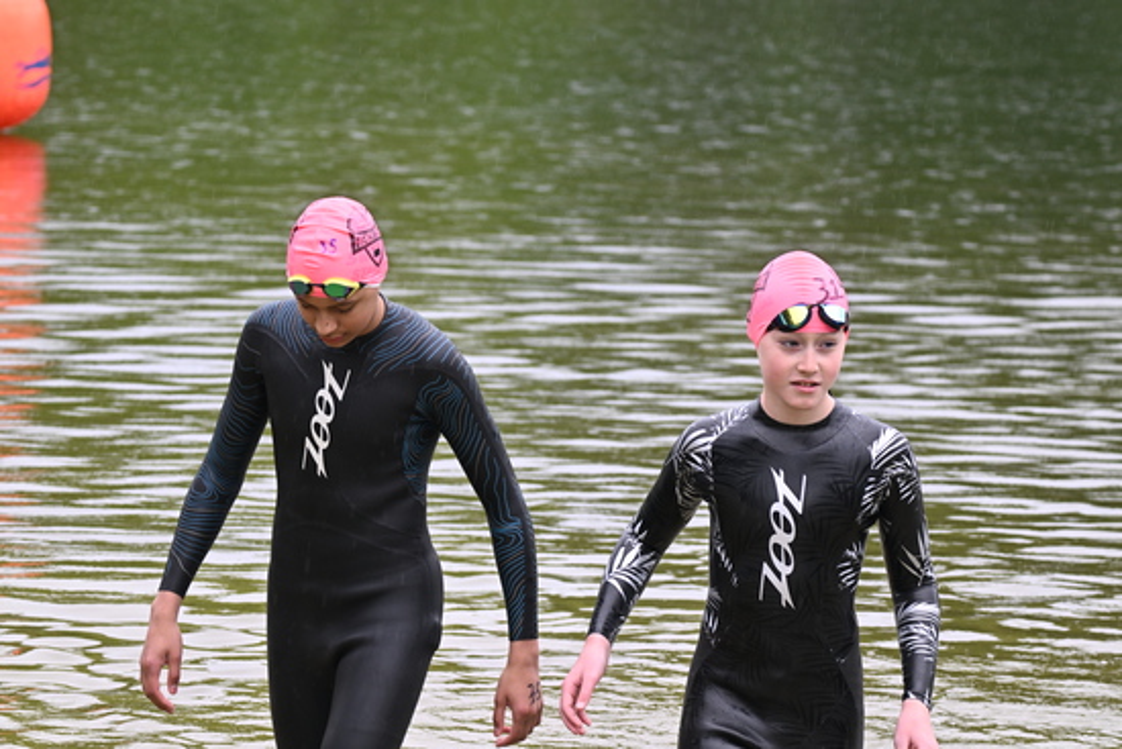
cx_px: 561
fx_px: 7482
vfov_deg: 5.7
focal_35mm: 240
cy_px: 374
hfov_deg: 8.6
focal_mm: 240
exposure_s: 1/250
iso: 1400
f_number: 9
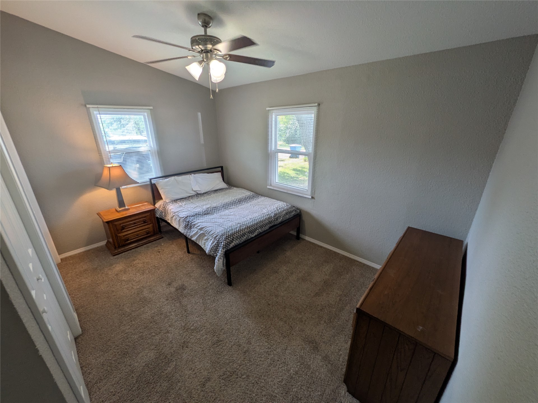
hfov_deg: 102.1
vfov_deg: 85.7
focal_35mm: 14
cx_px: 269
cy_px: 202
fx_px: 218
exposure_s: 1/120
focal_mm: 1.83
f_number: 2.2
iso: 64
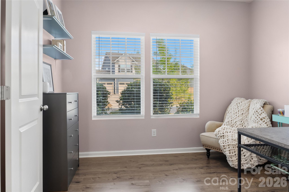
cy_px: 96
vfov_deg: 53.1
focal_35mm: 24
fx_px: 193
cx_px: 144
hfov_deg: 73.7
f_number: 14
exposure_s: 1/4
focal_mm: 16
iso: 800
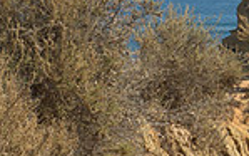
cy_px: -75
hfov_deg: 3.3
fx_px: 4321
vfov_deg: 2.1
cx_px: 458
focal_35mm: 637
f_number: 10
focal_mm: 160
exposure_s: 1/400
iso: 200
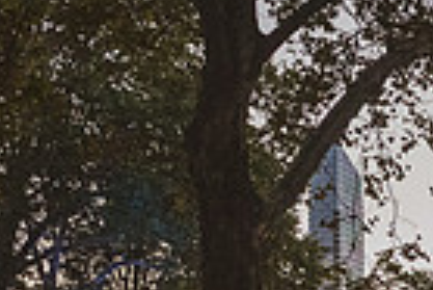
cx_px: 639
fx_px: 1228
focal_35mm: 102
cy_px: 529
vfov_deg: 12.3
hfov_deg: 18.0
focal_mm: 24
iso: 5000
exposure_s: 1/640
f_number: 4
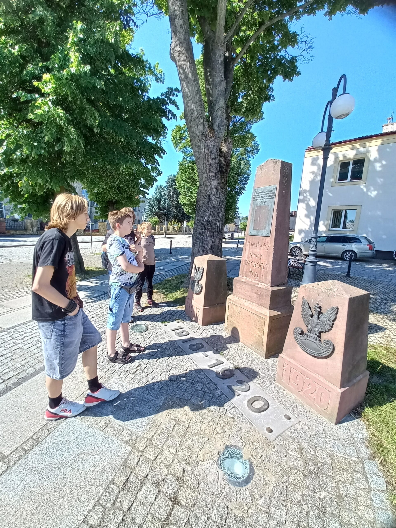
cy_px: 264
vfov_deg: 106.2
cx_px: 198
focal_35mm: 13
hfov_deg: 89.9
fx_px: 198
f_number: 2.2
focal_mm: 1.42
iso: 40
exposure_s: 1/349
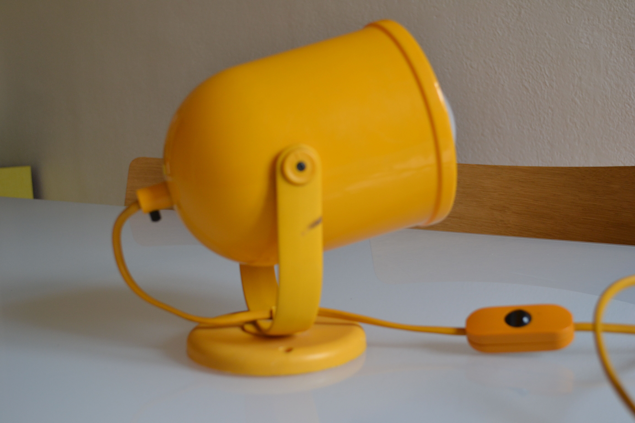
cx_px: 318
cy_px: 212
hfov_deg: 46.4
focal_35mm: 42
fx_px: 741
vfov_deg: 31.9
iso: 360
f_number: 5.6
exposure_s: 1/125
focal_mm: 28
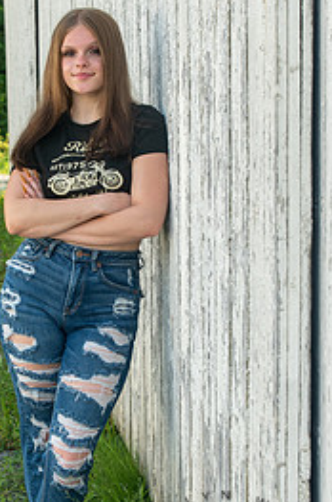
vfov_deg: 17.1
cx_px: 108
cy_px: 286
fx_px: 1669
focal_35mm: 120
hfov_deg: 11.3
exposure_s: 1/250
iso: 400
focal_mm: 70
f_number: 7.1
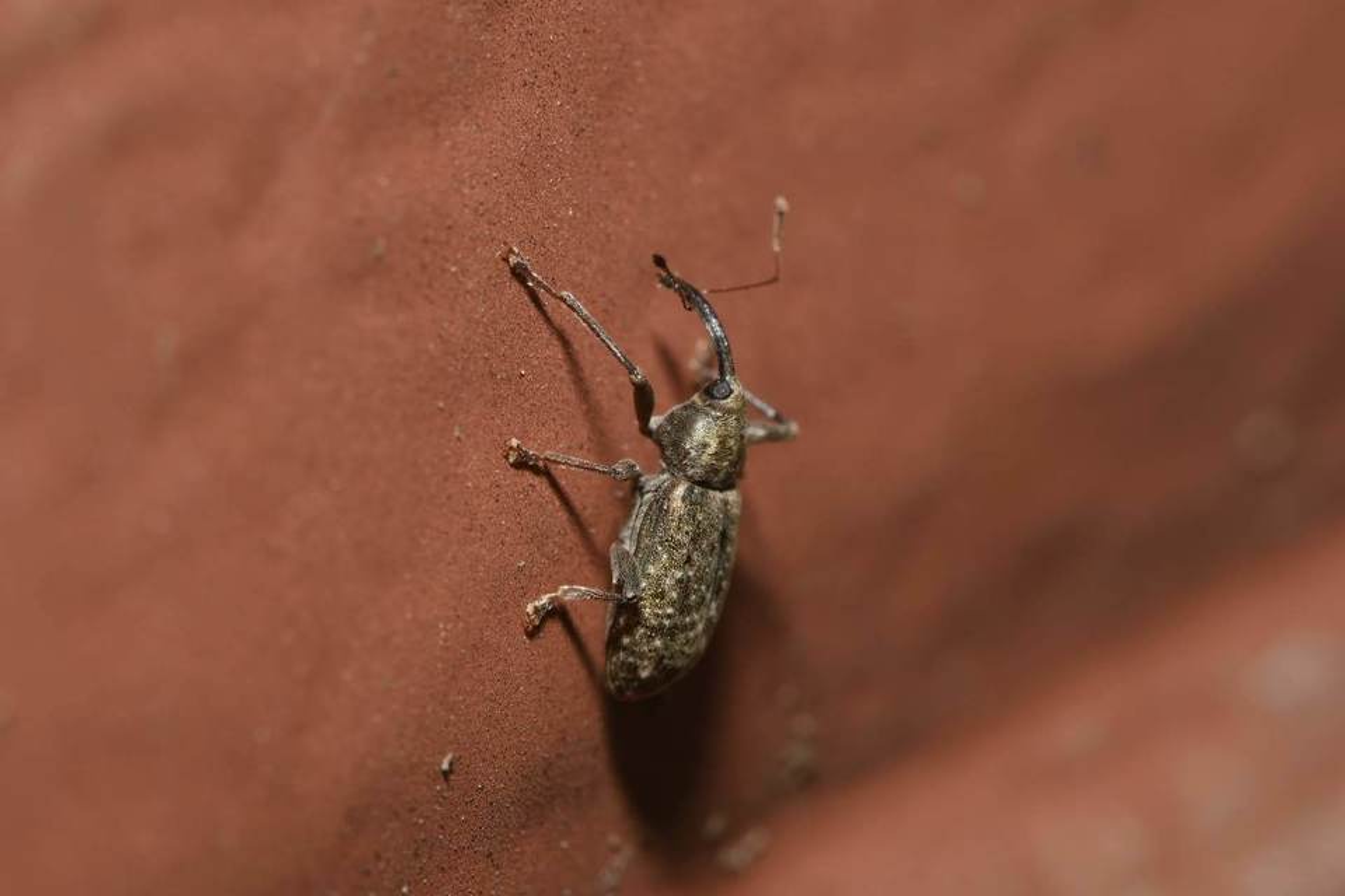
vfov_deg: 8.7
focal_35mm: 158
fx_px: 5884
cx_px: 672
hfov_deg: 13.0
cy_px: 448
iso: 100
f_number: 22
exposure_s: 1/60
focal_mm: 105
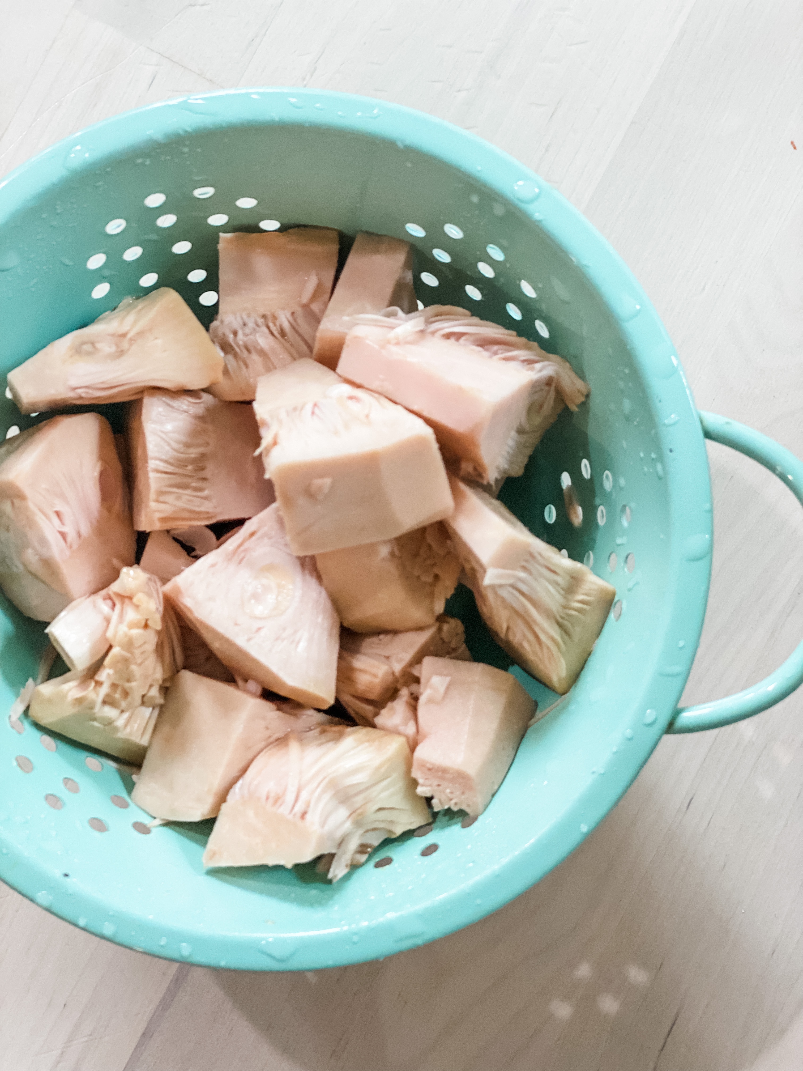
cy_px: 536
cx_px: 402
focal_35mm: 52
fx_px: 1608
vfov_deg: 36.8
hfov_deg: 28.0
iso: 125
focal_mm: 6
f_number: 2
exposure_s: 1/40
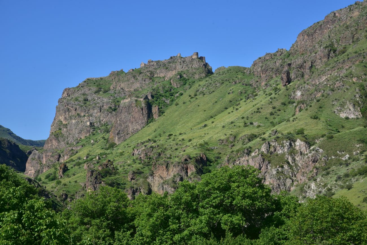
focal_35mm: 50
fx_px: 510
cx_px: 184
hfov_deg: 39.6
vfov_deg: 27.0
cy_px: 122
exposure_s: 1/125
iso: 100
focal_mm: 50
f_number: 13
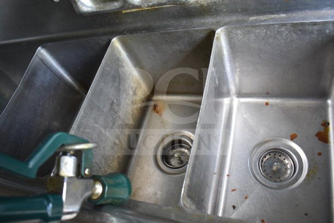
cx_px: 167
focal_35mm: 27
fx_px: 251
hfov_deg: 67.4
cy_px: 112
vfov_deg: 48.0
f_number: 3.5
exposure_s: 1/30
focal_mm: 18
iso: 800
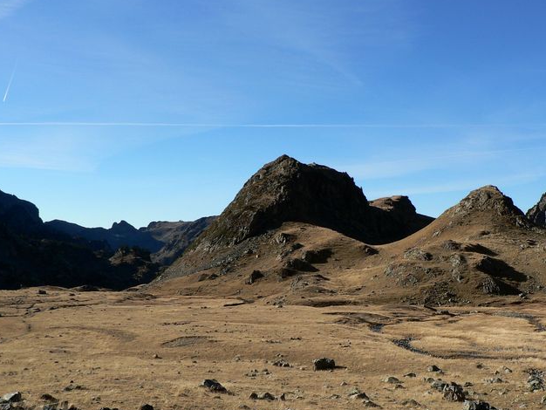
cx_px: 324
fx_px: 726
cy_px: 250
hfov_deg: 41.1
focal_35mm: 46
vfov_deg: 31.4
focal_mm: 6
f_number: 4.5
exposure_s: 1/400
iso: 80
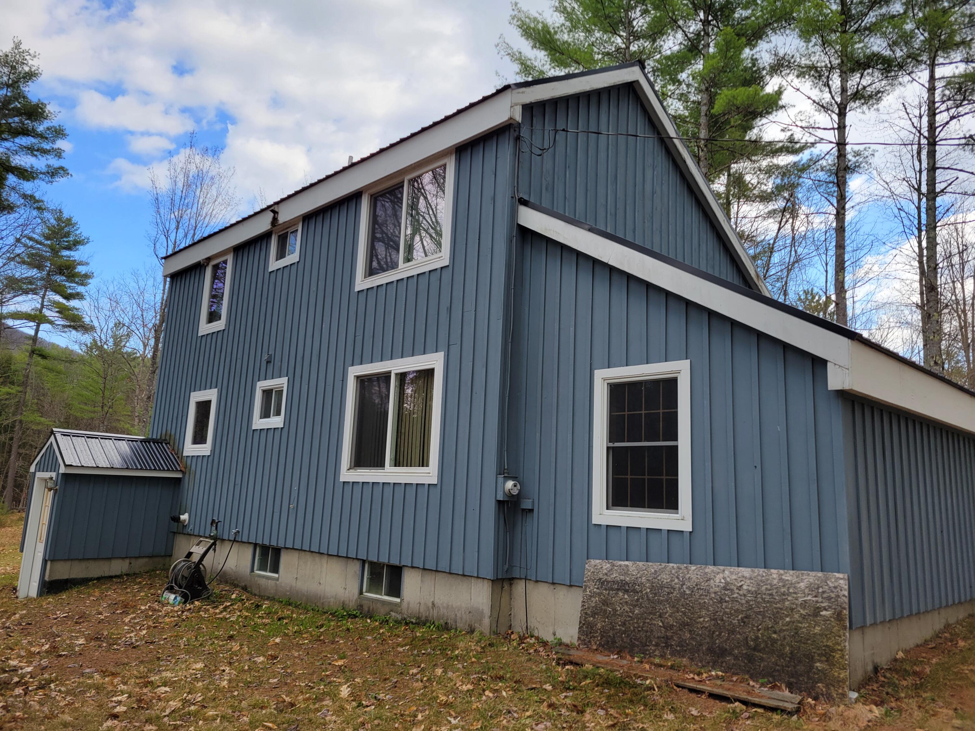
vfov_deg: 53.1
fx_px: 732
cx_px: 488
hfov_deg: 67.3
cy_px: 366
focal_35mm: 26
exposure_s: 1/720
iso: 40
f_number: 1.8
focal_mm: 5.4
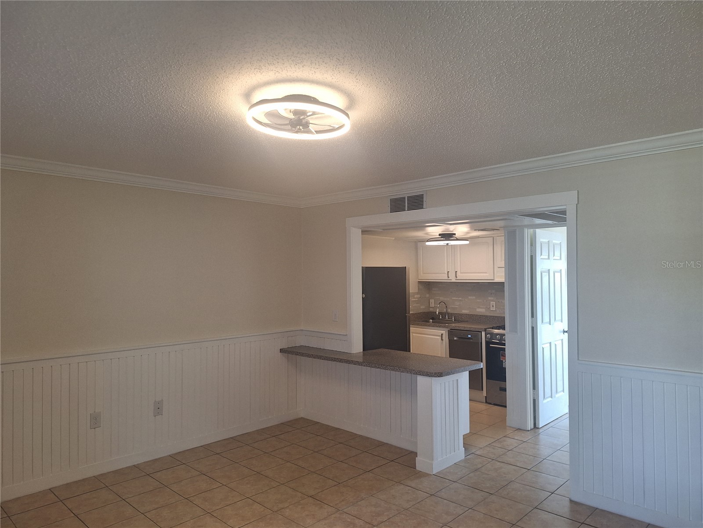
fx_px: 467
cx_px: 352
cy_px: 264
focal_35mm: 23
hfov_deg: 73.9
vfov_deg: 58.9
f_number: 1.8
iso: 80
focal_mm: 5.54
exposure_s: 1/40
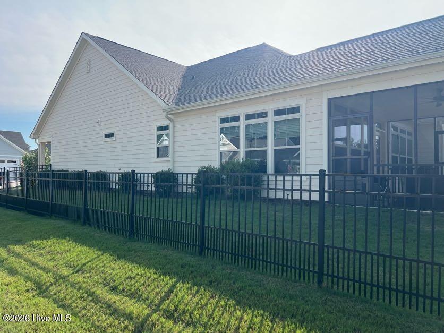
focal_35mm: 26
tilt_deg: -0.5
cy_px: 166
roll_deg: -0.2
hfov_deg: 67.3
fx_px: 333
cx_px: 222
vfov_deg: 53.1
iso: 50
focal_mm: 5.7
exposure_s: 1/2513
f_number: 1.5
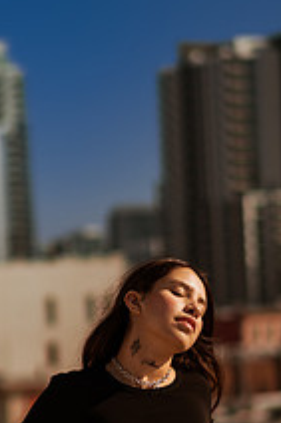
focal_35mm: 123
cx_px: 88
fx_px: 1442
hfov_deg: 11.1
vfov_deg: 16.6
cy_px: 309
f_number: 1.8
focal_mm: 58
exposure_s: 1/8000
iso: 50
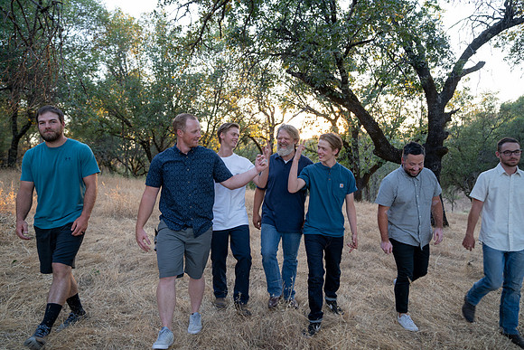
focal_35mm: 24
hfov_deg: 73.7
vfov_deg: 53.2
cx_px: 262
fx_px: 349
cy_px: 175
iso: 250
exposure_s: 1/100
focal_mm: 24
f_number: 2.8
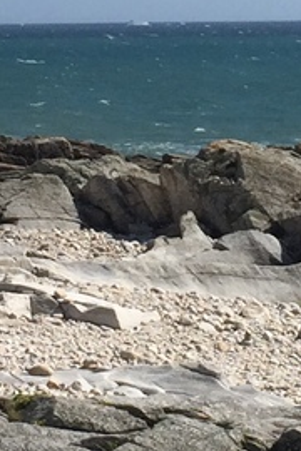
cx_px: 293
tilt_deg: +1.1
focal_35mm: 179
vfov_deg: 11.4
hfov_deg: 7.6
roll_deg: +1.3
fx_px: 2245
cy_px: 33
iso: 32
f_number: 2.2
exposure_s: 1/3300
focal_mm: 4.15
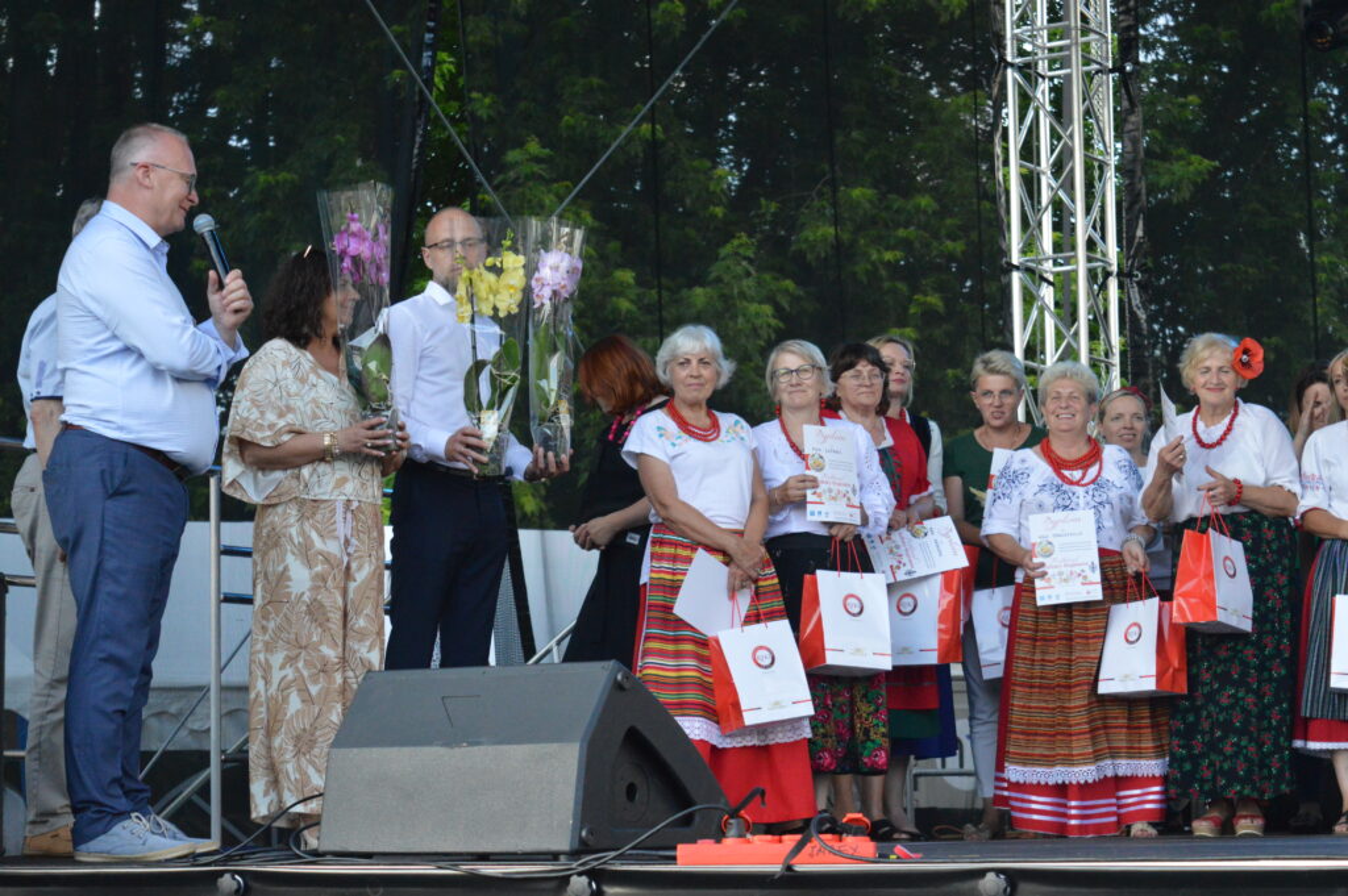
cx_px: 674
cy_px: 448
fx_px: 3087
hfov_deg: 24.6
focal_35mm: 82
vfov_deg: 16.5
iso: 2500
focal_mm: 55
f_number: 5.6
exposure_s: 1/500
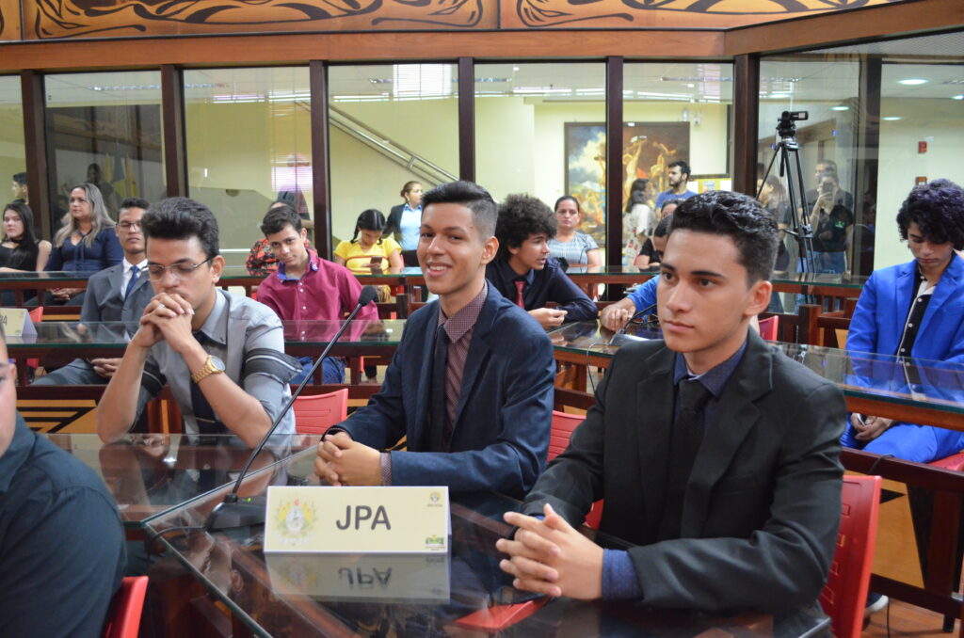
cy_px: 319
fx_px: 802
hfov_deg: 62.0
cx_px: 482
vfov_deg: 43.4
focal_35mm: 30
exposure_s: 1/60
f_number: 4.5
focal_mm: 20
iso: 3200
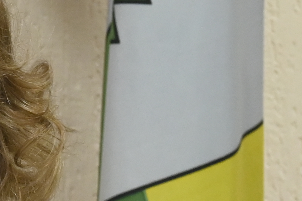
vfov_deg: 3.4
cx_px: -76
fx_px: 3413
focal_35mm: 407
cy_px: 294
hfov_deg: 5.0
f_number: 5.6
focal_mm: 49
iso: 1600
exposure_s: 1/125
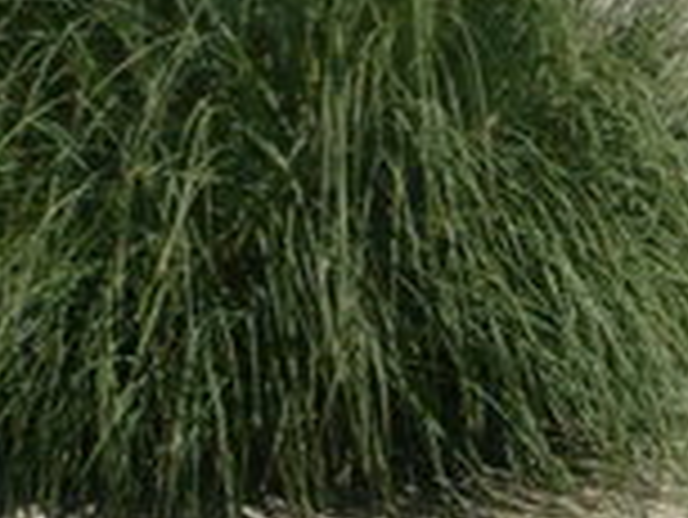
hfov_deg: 10.4
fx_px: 3640
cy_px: 653
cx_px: 1030
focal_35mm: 183
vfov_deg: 8.0
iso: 100
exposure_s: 1/320
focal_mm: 5.8
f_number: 8
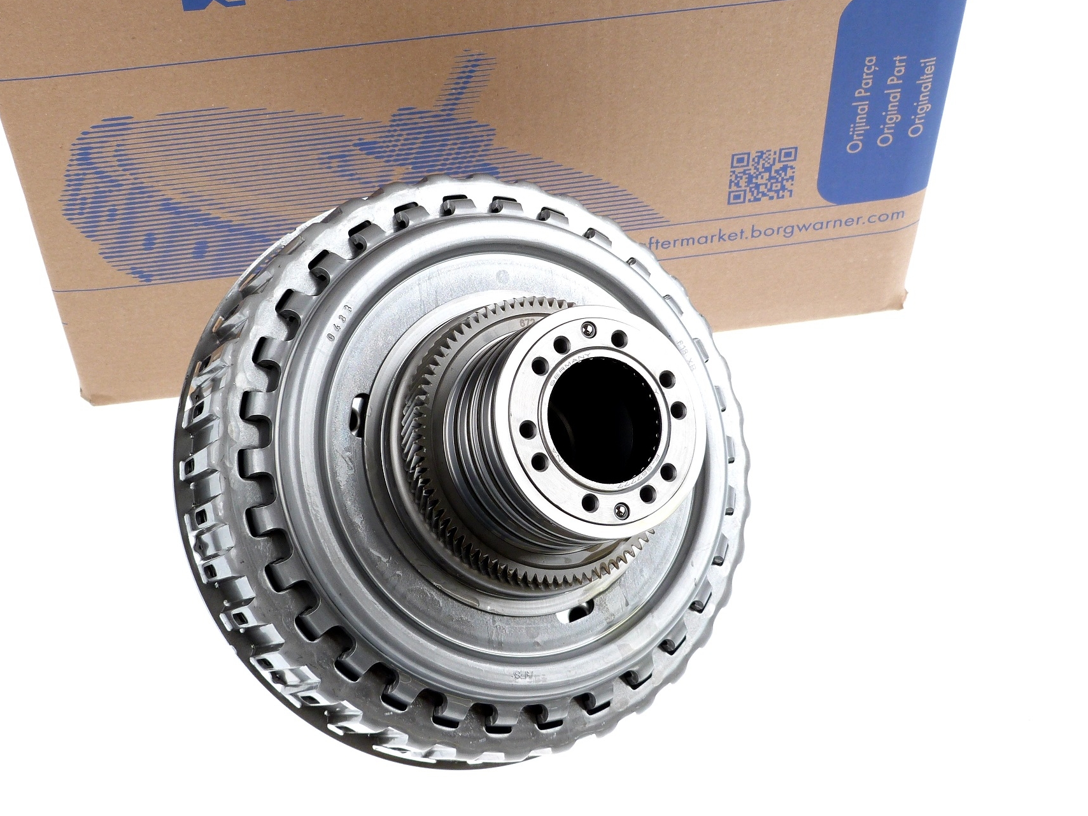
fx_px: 1729
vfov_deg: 26.5
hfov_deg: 34.9
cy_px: 348
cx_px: 523
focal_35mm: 55
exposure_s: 1/60
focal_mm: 8.5
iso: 125
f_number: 3.2
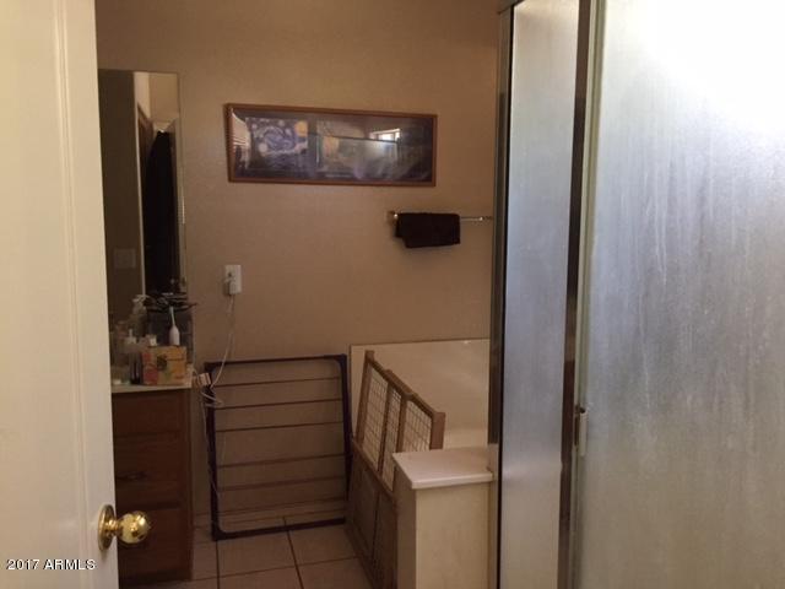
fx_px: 658
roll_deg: -1.1
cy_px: 294
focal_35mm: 29
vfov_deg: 48.2
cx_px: 392
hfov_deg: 61.7
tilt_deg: -8.0
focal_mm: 4.15
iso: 250
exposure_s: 1/15
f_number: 2.2
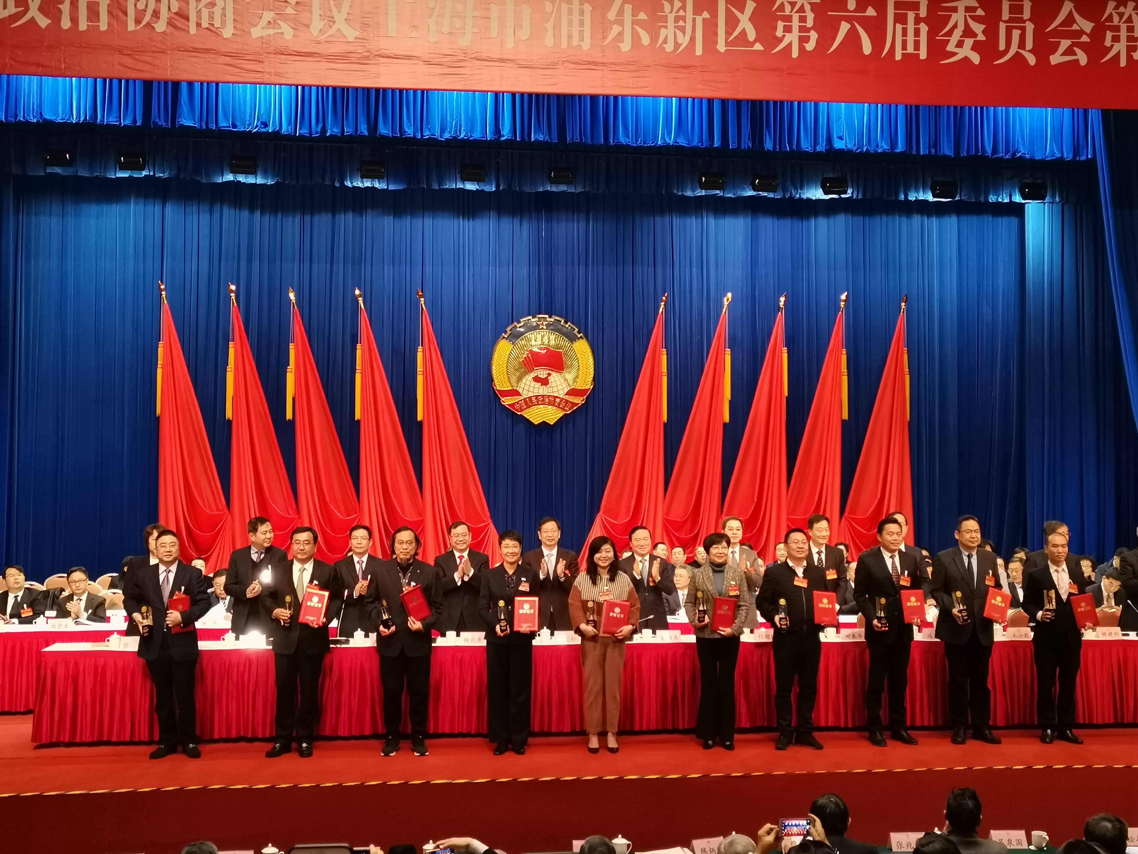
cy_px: 427
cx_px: 569
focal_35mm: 45
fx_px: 1479
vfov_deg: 32.2
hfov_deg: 42.1
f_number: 1.8
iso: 320
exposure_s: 1/50
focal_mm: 4.75
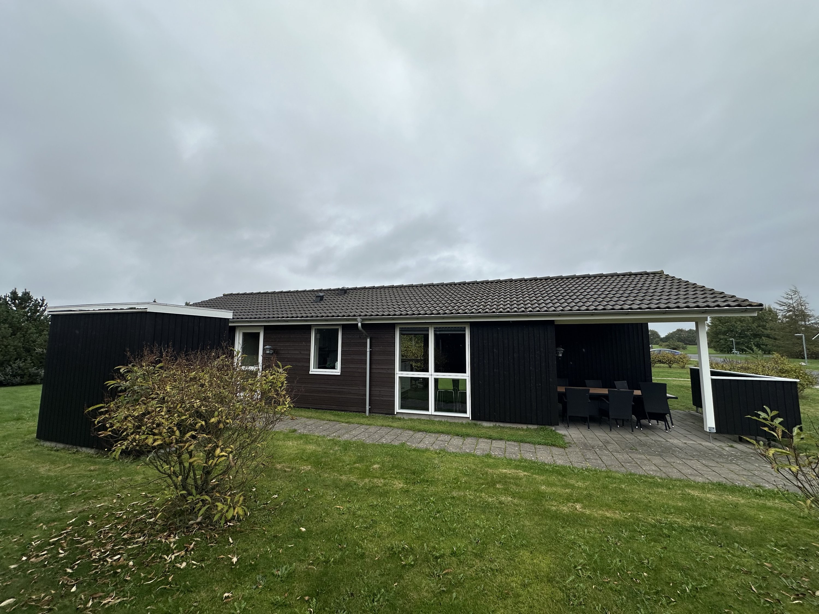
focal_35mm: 14
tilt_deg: +5.8
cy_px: 307
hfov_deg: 102.1
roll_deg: -0.1
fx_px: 331
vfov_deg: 85.7
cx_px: 410
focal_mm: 2.22
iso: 50
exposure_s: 1/875
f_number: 2.2
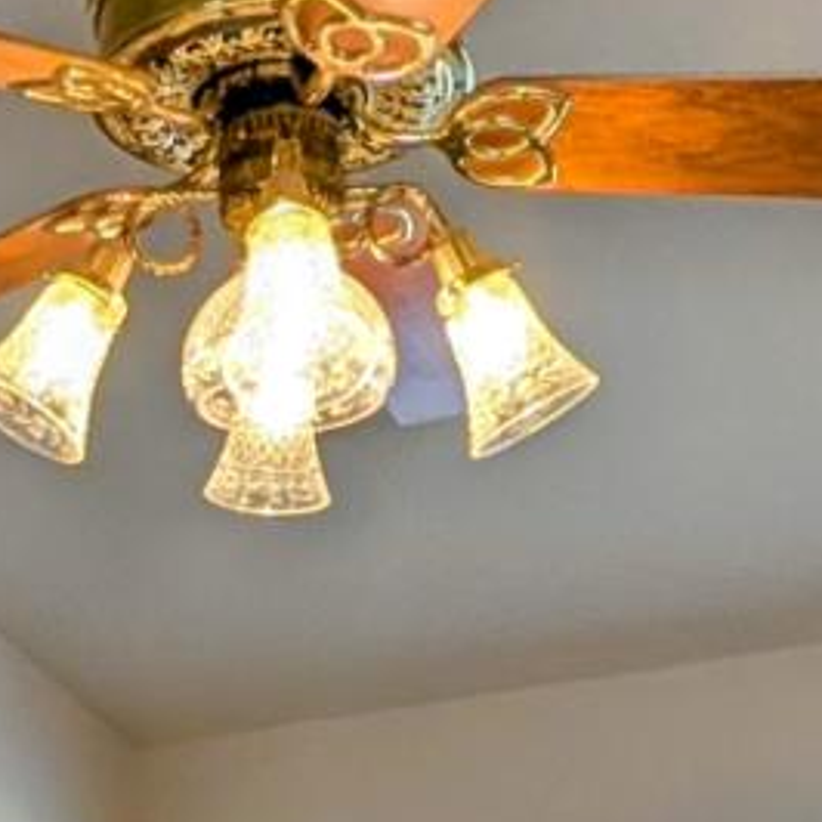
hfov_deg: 28.1
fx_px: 1612
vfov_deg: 21.1
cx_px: 173
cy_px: 1414
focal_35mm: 60
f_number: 1.7
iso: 72
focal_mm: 2.02
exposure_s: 1/120
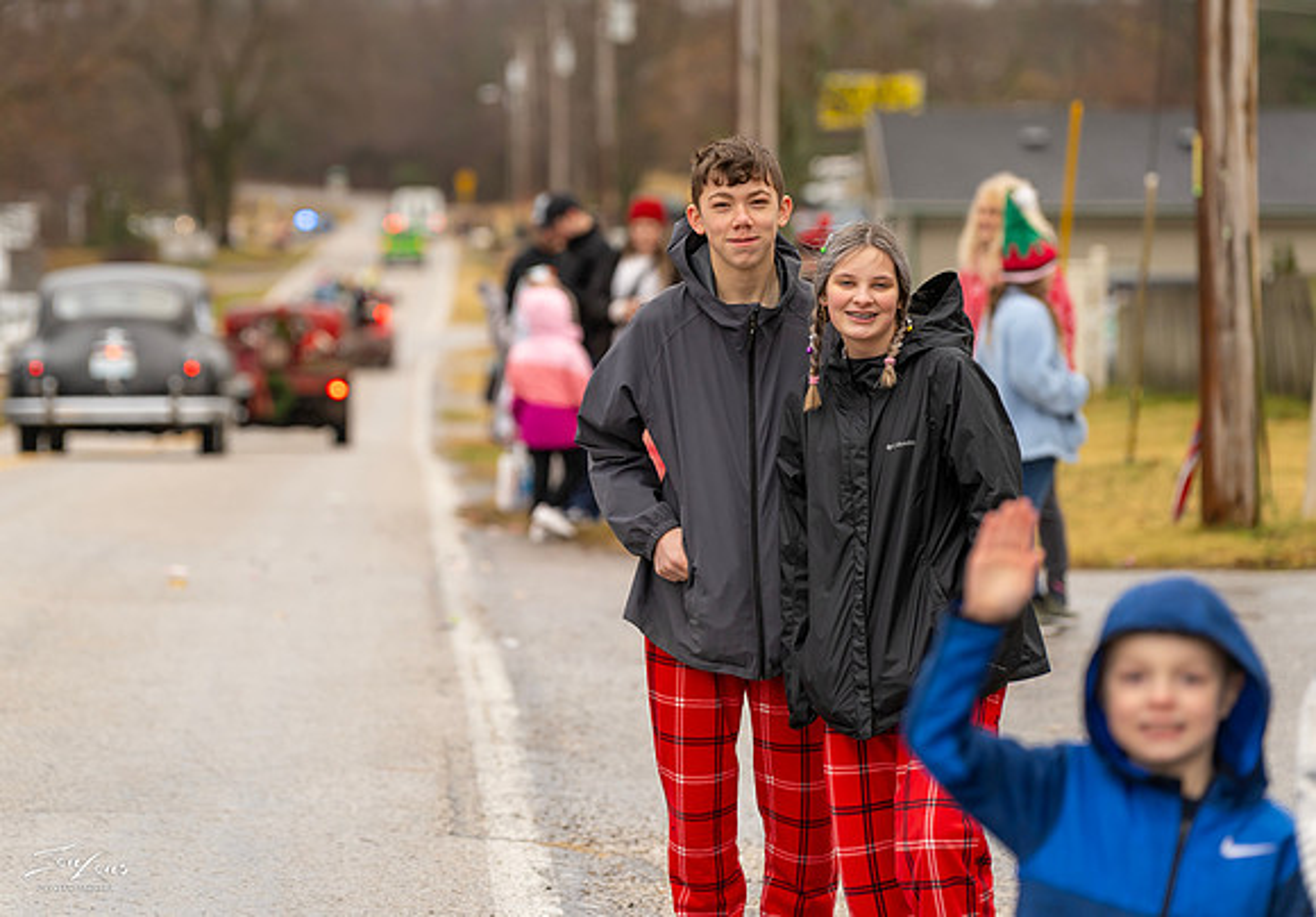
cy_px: 353
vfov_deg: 9.6
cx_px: 619
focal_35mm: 147
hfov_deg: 13.8
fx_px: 5456
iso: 320
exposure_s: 1/640
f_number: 2.8
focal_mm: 116
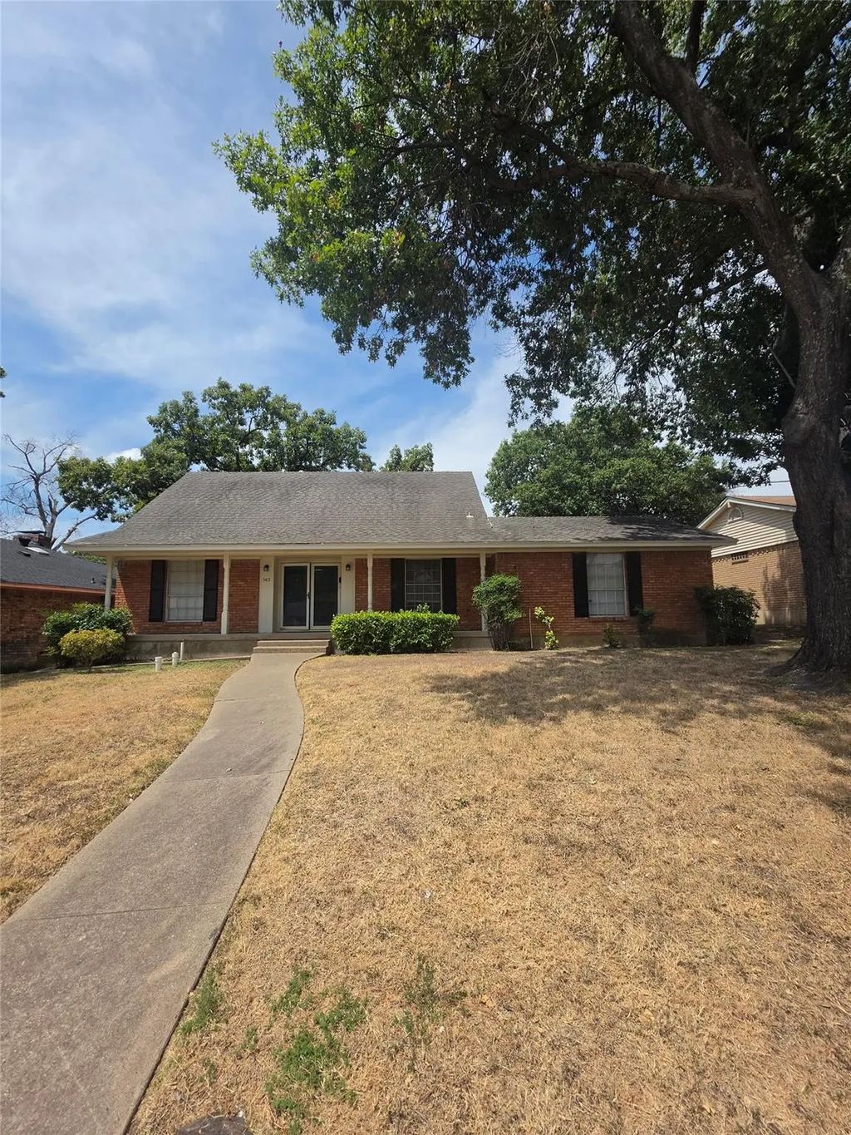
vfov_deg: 106.2
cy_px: 568
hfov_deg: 89.9
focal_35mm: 13
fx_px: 426
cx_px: 426
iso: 32
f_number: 1.9
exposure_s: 1/1849
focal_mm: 2.2
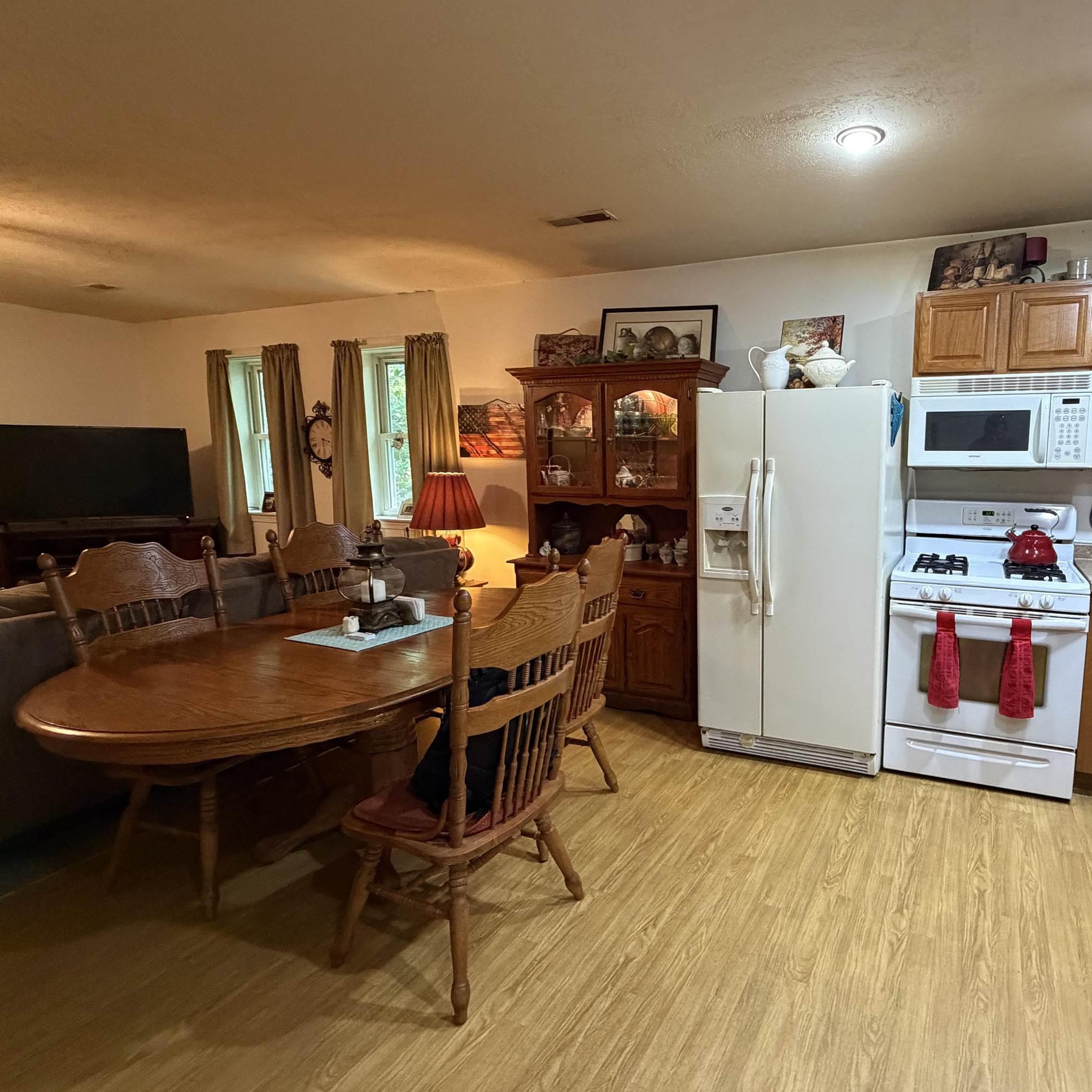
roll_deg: +0.6
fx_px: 678
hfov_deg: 75.2
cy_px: 551
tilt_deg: -8.5
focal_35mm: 19
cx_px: 731
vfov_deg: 77.7
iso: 640
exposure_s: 1/60
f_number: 2.2
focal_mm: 2.22
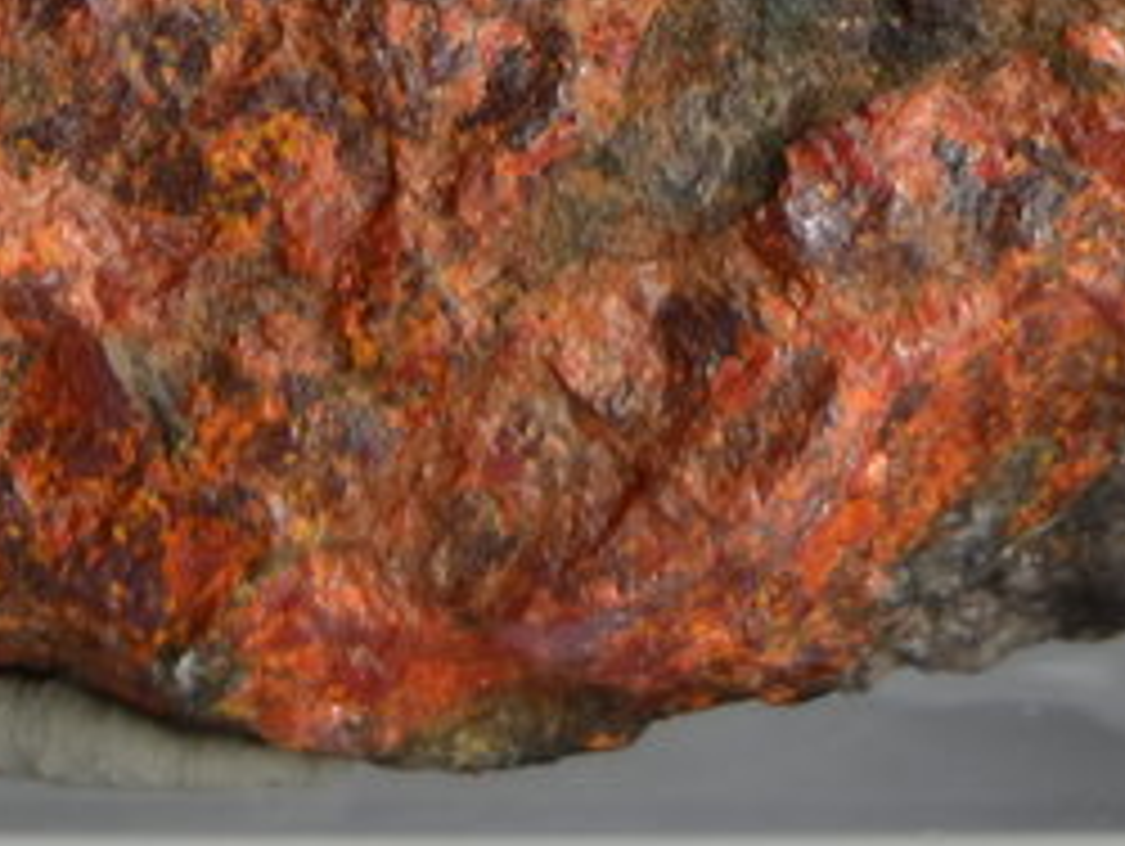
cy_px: -1348
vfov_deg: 4.0
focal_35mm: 369
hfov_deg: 5.4
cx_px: 189
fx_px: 12004
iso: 100
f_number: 5
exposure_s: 1/25
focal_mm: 40
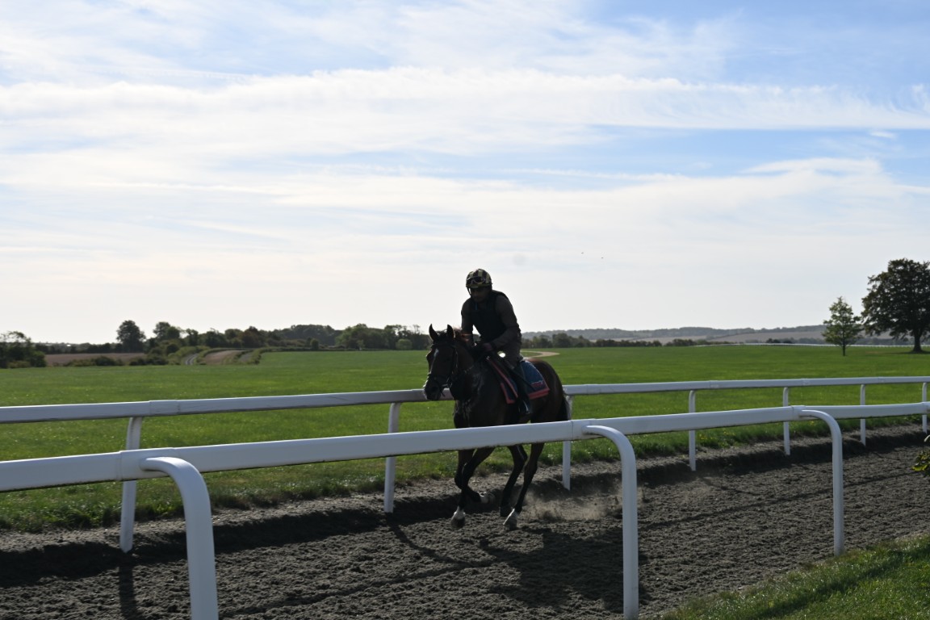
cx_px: 465
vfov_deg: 25.8
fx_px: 1356
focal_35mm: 52
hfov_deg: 37.9
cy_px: 310
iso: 100
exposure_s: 1/500
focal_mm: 35
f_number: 8
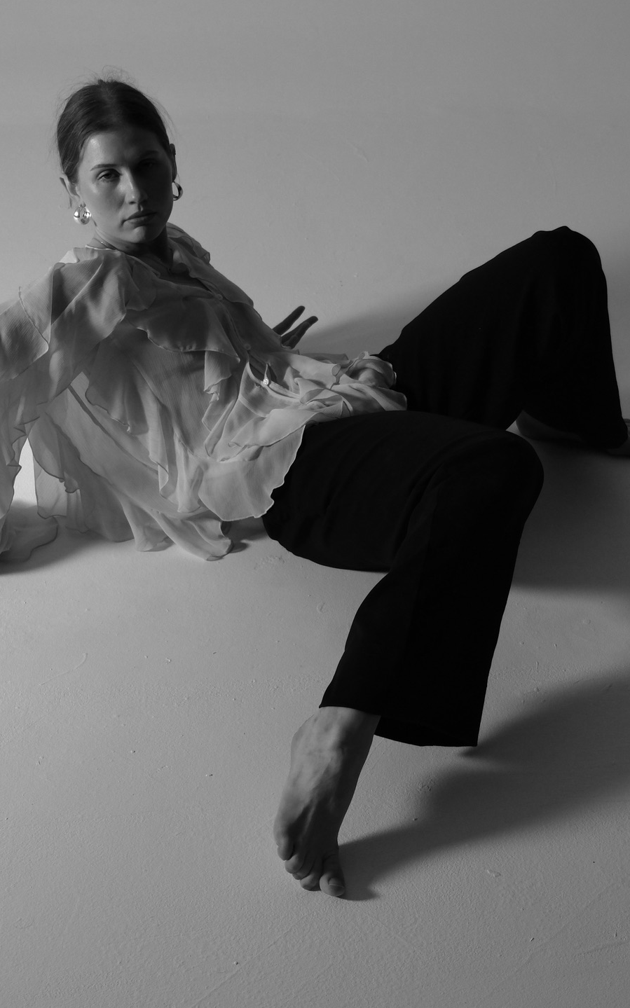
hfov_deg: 20.8
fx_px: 1704
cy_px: 479
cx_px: 455
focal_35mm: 62
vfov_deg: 33.0
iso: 400
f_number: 3.2
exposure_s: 1/250
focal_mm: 25.4
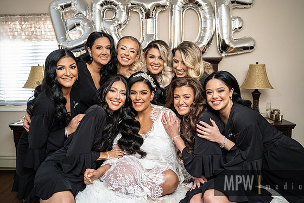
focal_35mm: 29
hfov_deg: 63.7
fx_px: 245
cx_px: 154
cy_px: 99
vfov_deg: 44.9
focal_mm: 28
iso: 2000
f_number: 2.8
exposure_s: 1/125
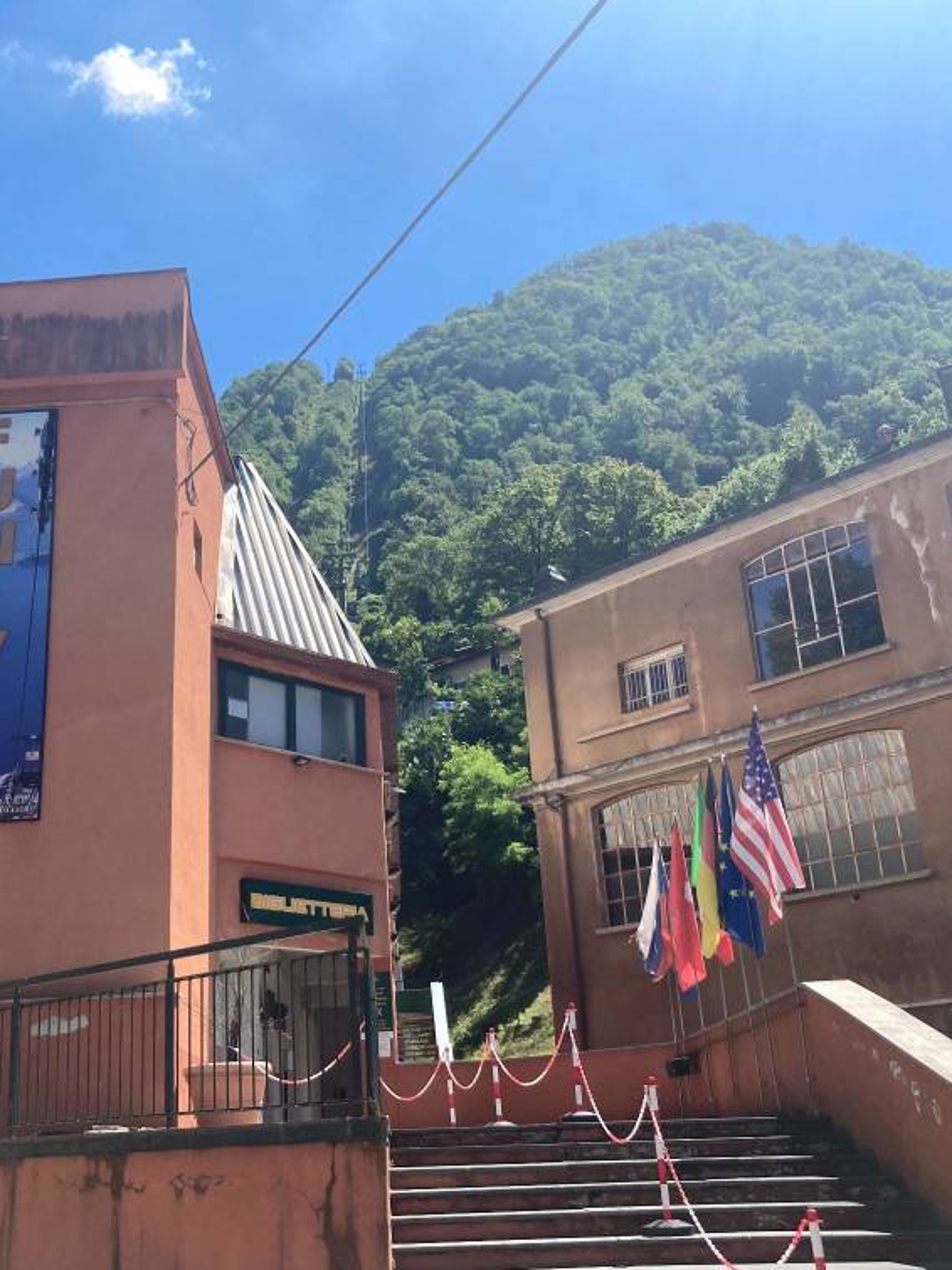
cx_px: 348
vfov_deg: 49.0
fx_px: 1394
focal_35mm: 38
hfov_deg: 37.4
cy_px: 638
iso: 20
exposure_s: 1/2000
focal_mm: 3.99
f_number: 1.8
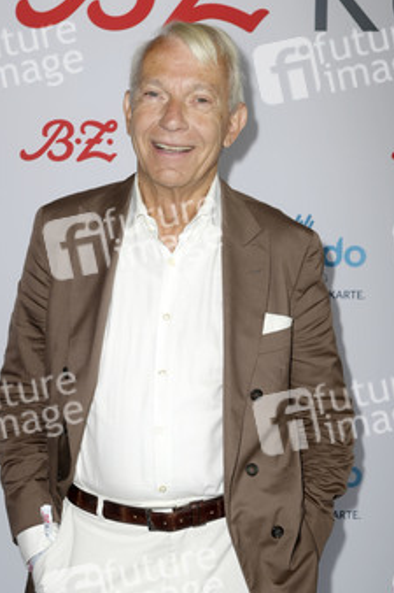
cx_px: 184
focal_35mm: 65
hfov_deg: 20.9
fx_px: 1068
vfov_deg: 31.0
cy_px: 326
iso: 800
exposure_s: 1/250
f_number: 5.6
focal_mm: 55
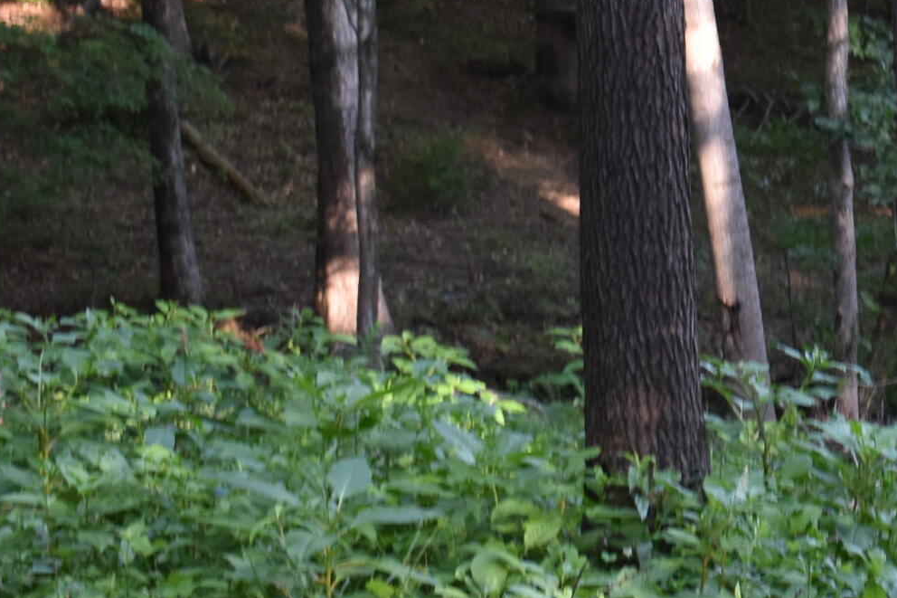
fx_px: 3052
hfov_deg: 15.8
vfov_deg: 11.2
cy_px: 233
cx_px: 1201
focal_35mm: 123
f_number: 5.6
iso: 400
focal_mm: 27
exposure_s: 1/60
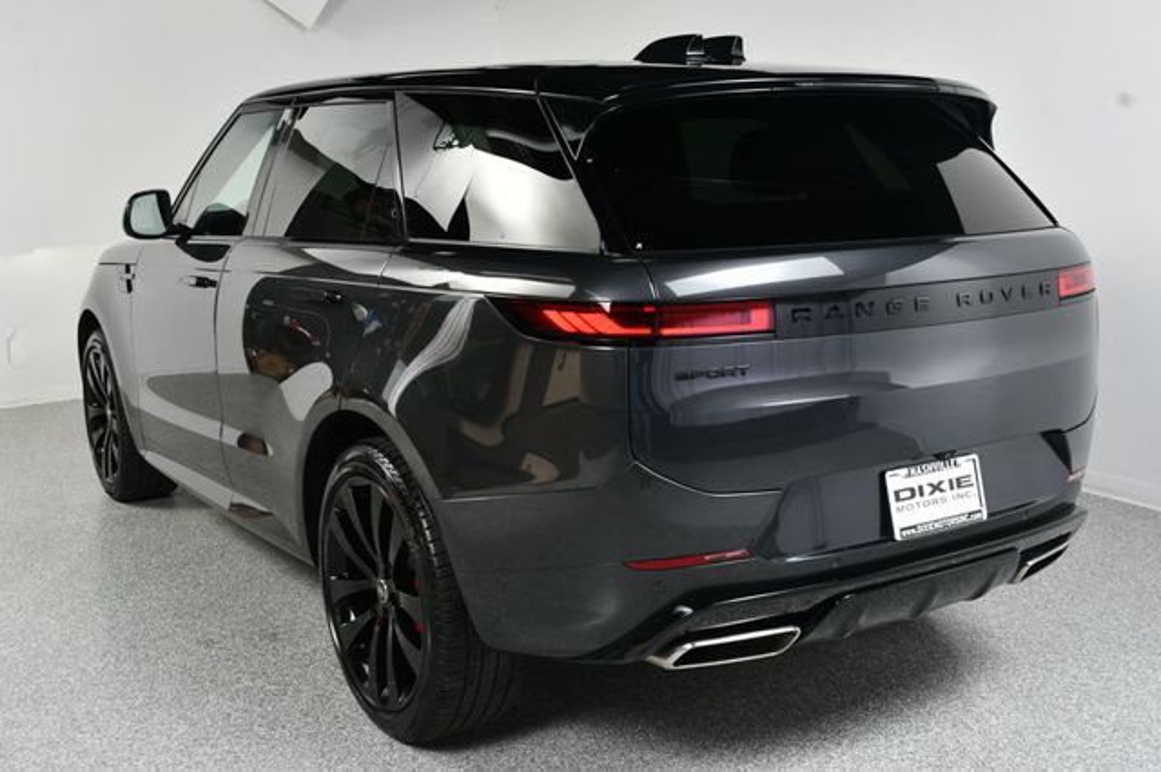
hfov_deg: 49.6
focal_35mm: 39
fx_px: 1257
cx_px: 580
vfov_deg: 34.2
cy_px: 386
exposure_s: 1/160
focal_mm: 26
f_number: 9
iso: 100
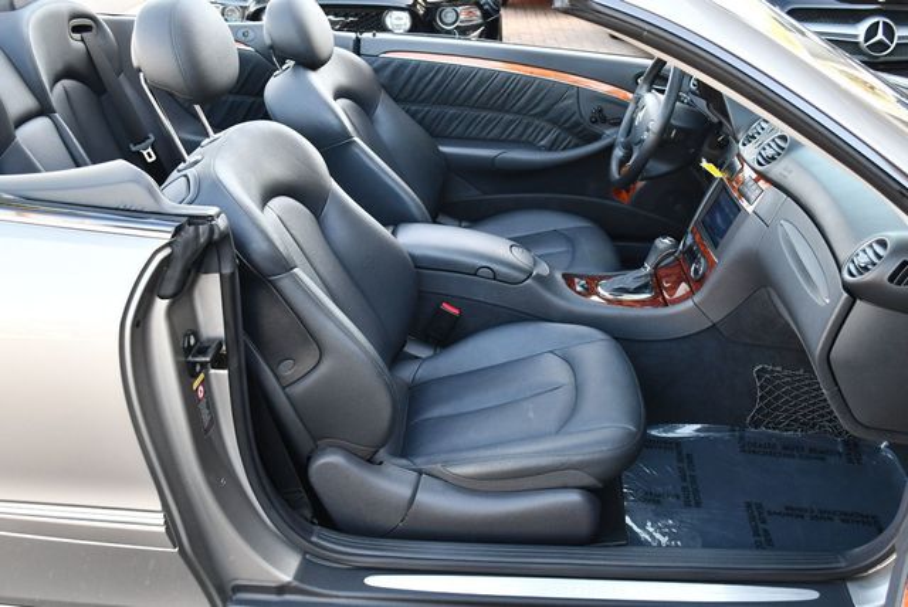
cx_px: 454
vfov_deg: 36.9
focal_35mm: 36
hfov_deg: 53.1
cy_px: 304
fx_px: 909
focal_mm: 18
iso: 720
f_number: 3.5
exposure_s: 1/250
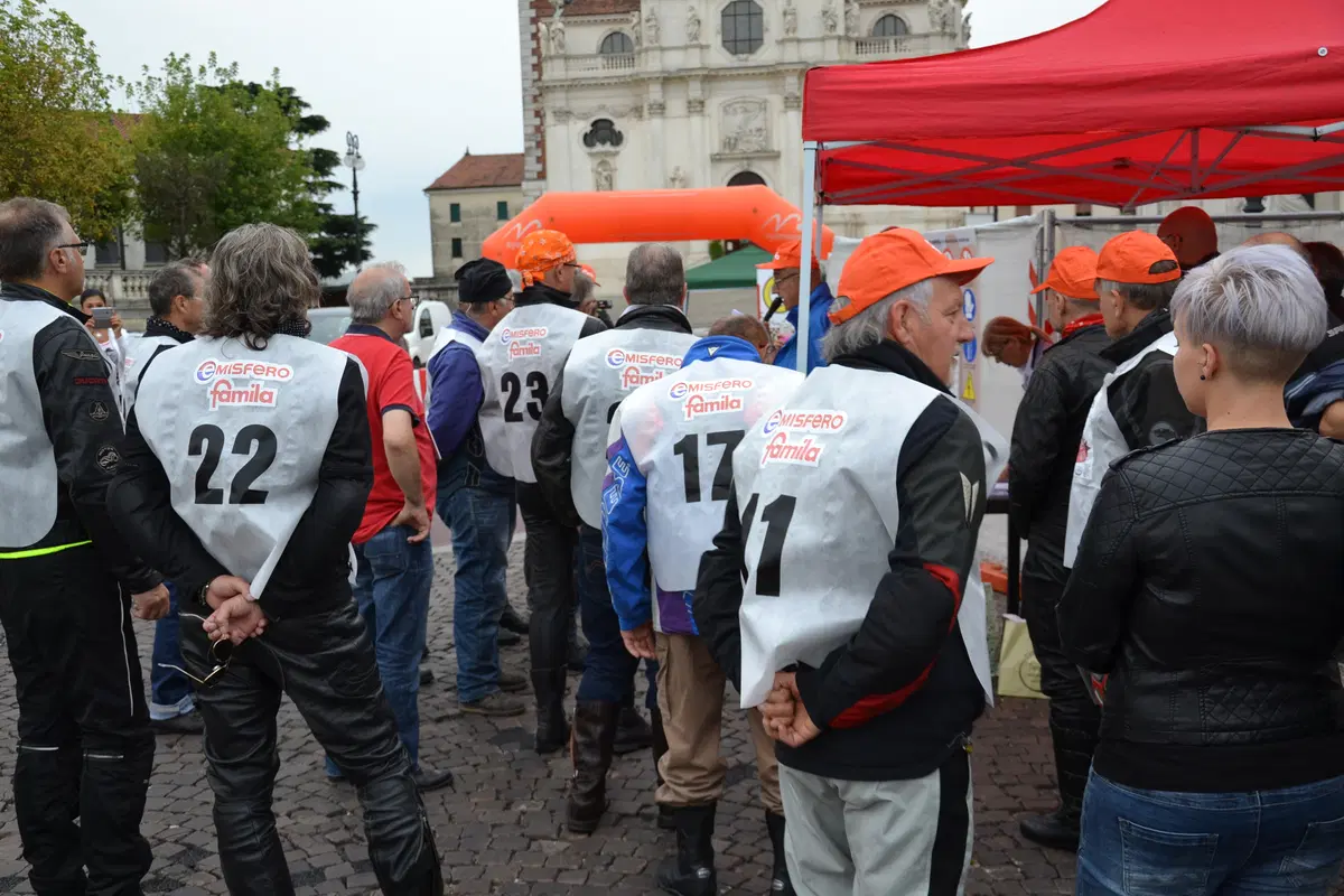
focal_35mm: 39
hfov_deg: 49.6
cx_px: 672
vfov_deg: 34.2
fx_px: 1456
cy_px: 448
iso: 400
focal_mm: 26
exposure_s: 1/50
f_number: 4
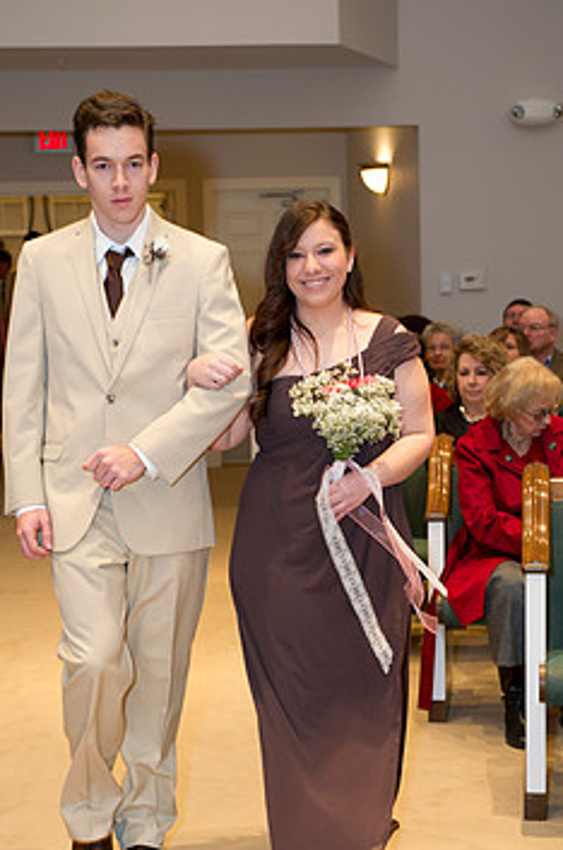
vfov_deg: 27.3
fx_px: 1743
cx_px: 261
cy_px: 532
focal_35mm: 74
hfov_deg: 18.3
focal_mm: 58
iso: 1250
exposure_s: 1/80
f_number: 4
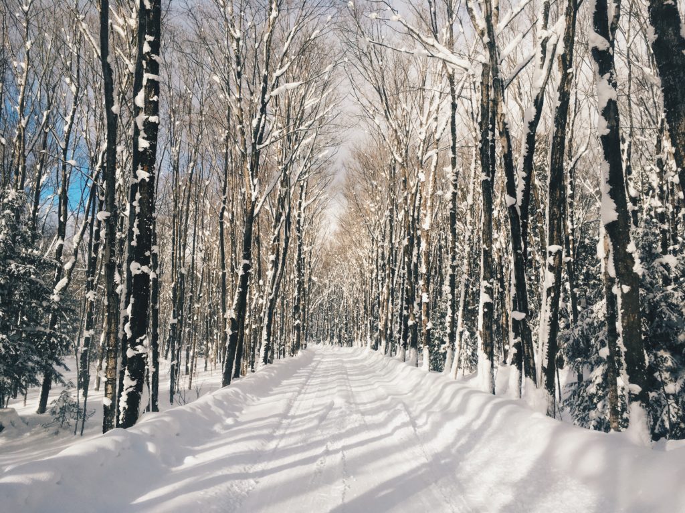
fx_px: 574
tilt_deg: +6.6
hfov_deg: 61.7
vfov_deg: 48.2
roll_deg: -2.2
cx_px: 342
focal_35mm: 29
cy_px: 256
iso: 25
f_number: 2.2
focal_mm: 4.15
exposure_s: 1/1538
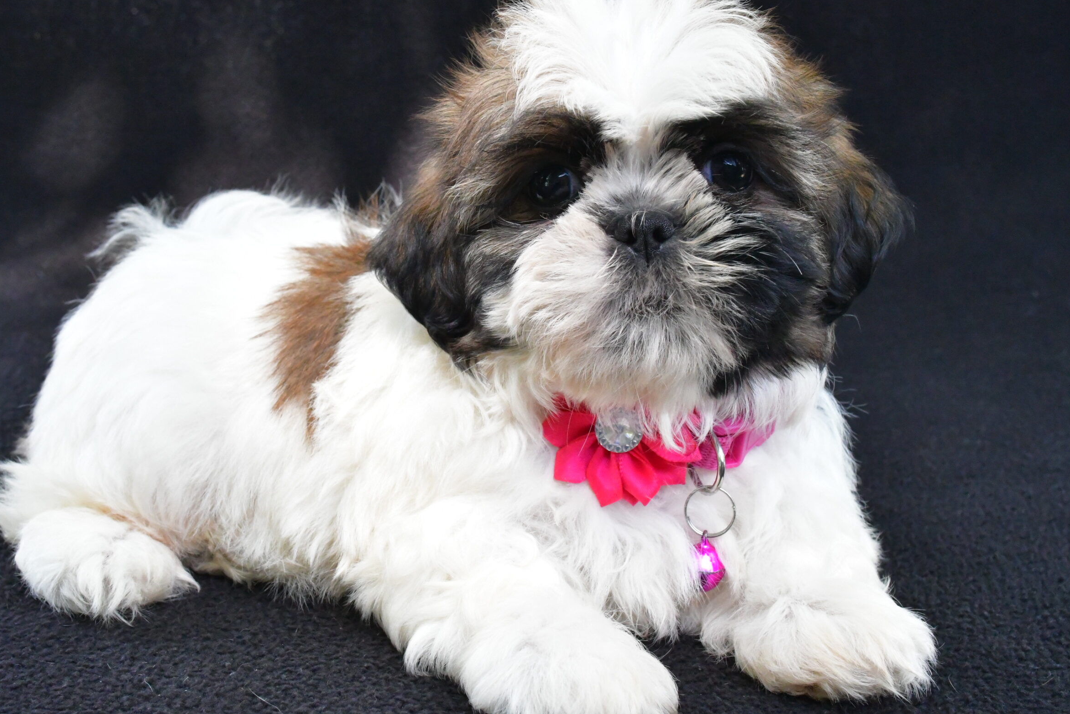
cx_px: 497
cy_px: 338
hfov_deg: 42.7
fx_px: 1367
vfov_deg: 29.3
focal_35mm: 46
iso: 8000
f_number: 11
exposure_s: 1/500
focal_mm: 28
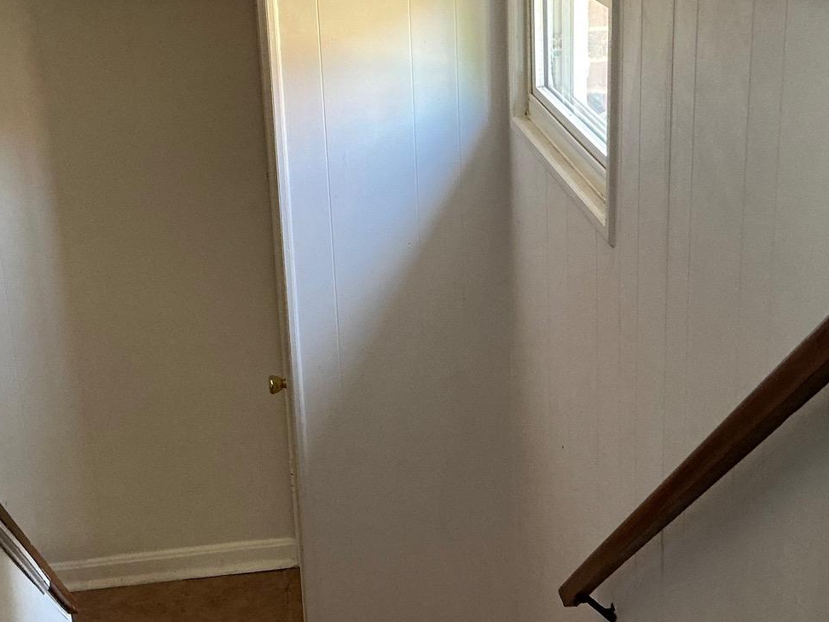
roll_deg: +2.2
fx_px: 1413
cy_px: 266
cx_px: 399
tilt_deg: -19.2
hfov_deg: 32.7
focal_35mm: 59
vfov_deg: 24.8
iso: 200
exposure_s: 1/33
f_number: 1.8
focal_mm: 3
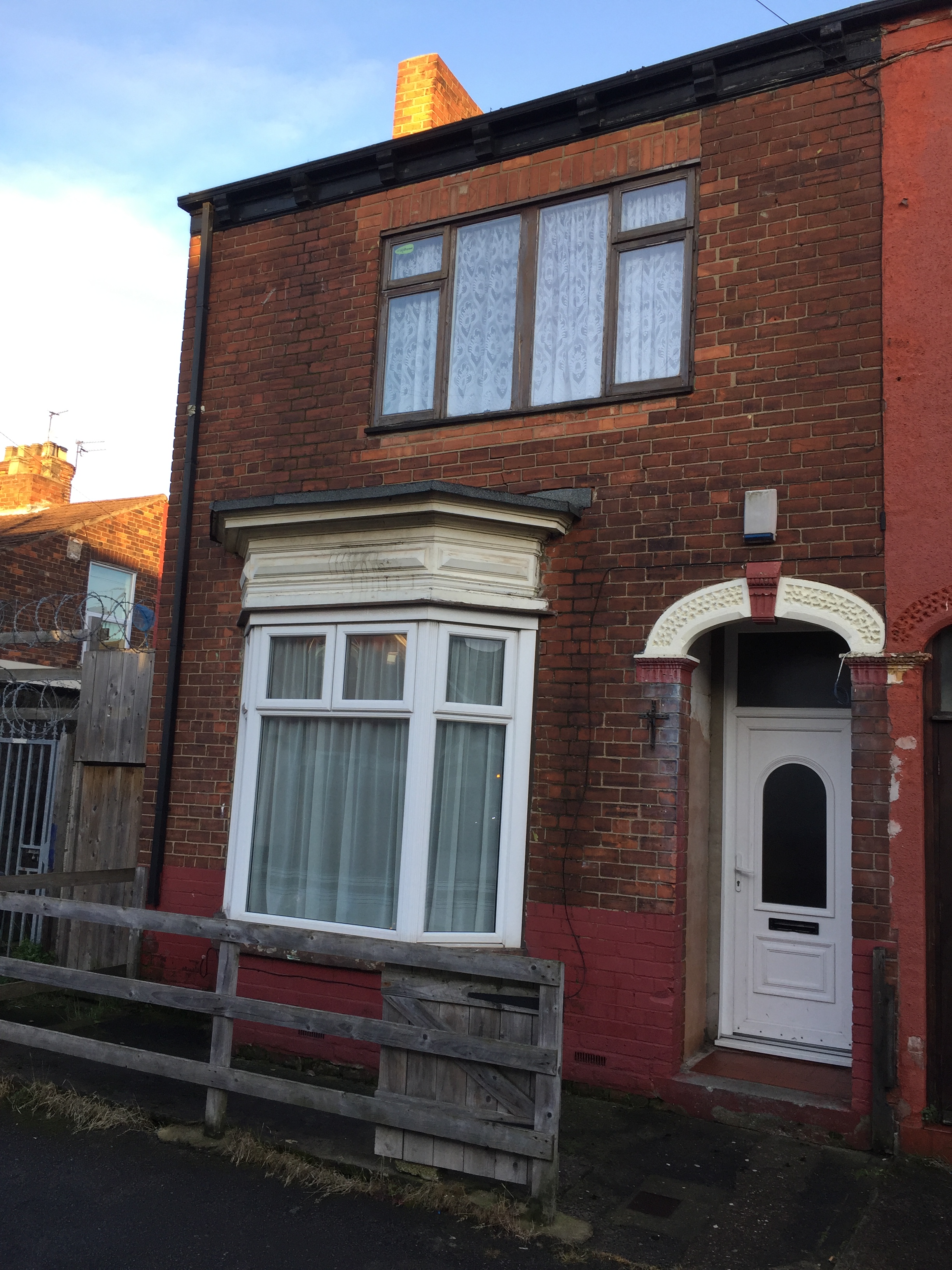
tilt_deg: +8.7
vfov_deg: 61.7
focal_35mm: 29
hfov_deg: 48.2
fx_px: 1063
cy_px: 635
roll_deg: -3.4
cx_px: 476
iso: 32
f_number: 2.2
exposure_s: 1/199
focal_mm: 4.15
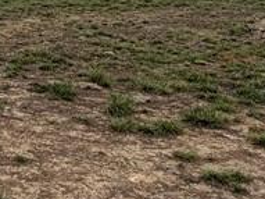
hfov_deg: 24.1
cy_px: 63
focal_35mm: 75
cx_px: -33
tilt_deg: -9.3
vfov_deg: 19.5
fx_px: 574
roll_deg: -3.3
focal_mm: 2.22
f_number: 2.2
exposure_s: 1/770
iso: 32
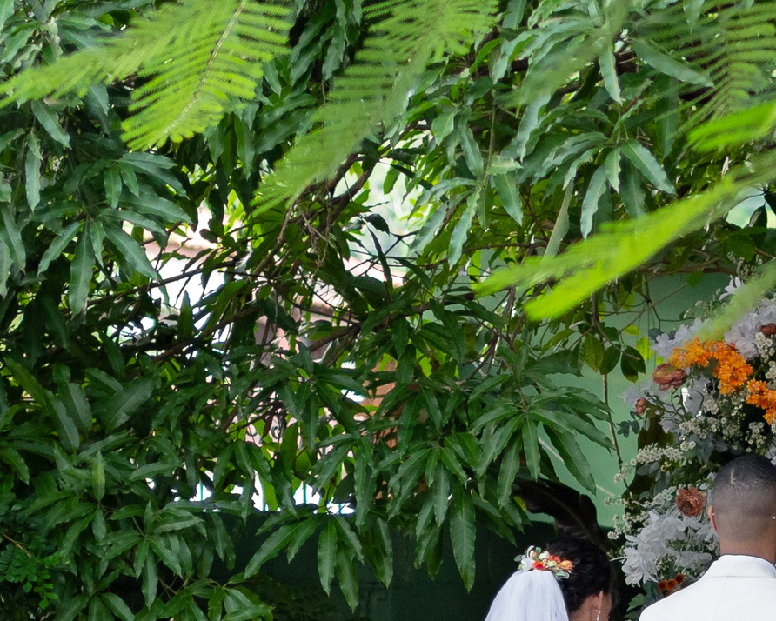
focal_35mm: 140
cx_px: 734
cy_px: 575
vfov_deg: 11.0
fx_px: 3216
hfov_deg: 13.6
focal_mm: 35
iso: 1000
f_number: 1.4
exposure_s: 1/500
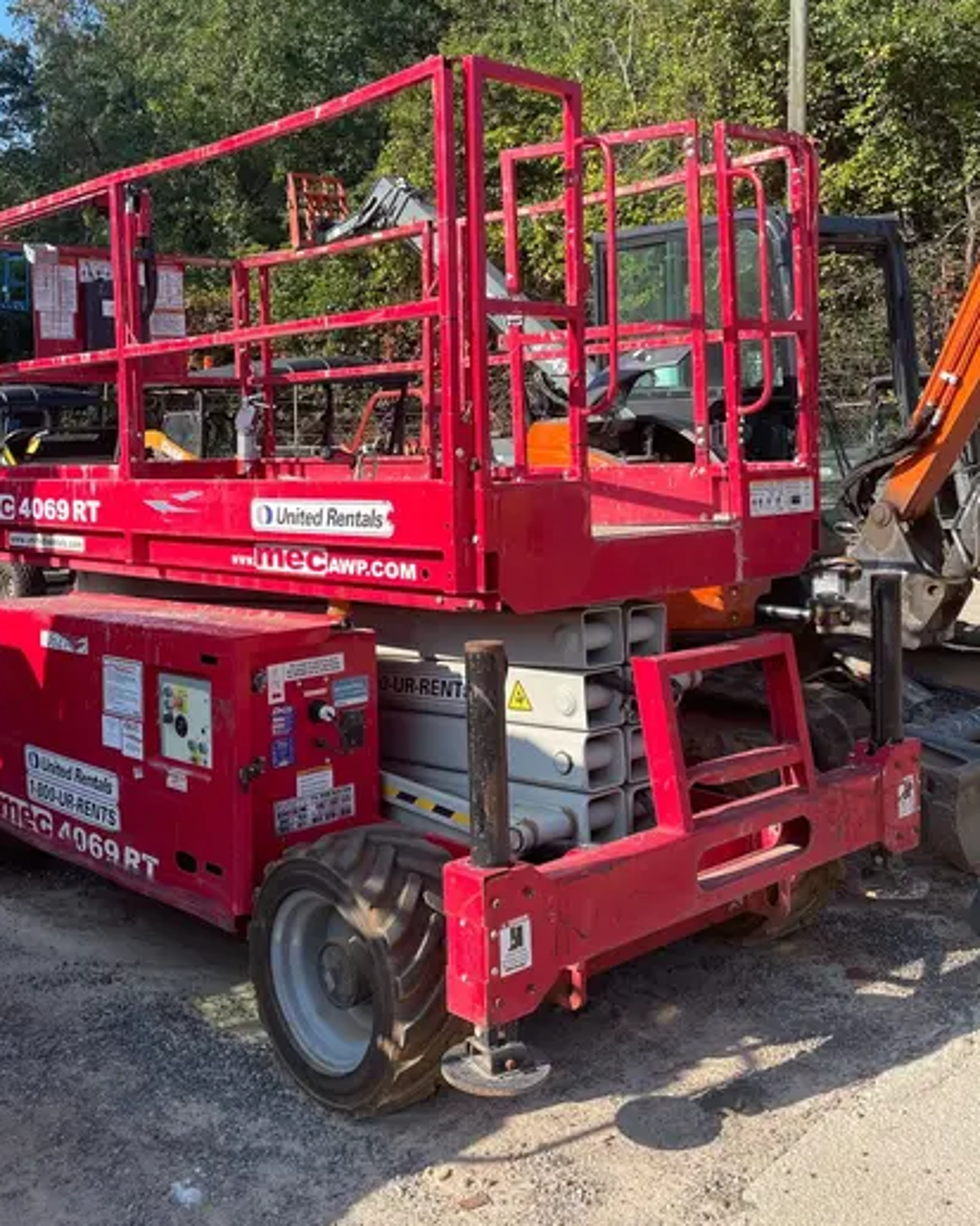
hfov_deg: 40.9
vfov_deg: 50.1
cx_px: 389
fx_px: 1306
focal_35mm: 36
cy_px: 525
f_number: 1.6
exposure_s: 1/1715
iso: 50
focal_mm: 4.2
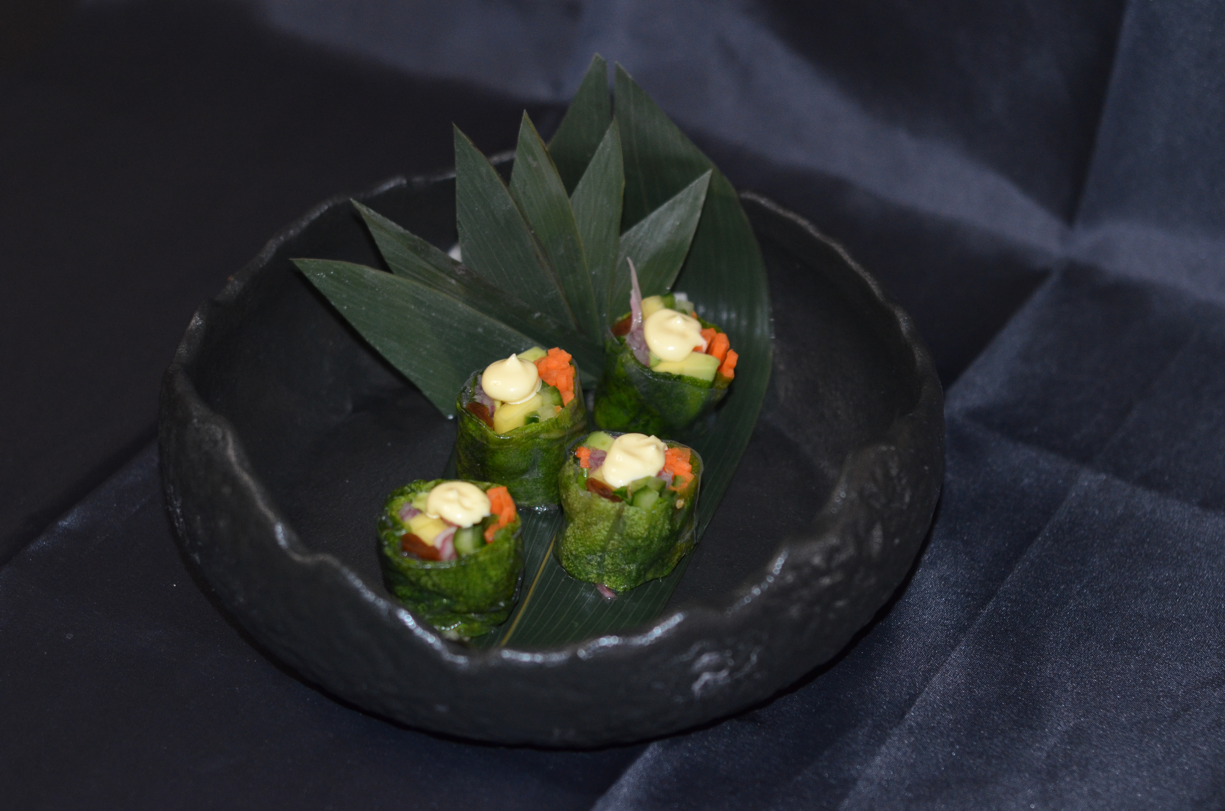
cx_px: 612
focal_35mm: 75
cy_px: 406
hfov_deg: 27.0
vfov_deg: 18.1
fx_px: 2547
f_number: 2.8
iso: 800
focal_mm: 50
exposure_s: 1/60
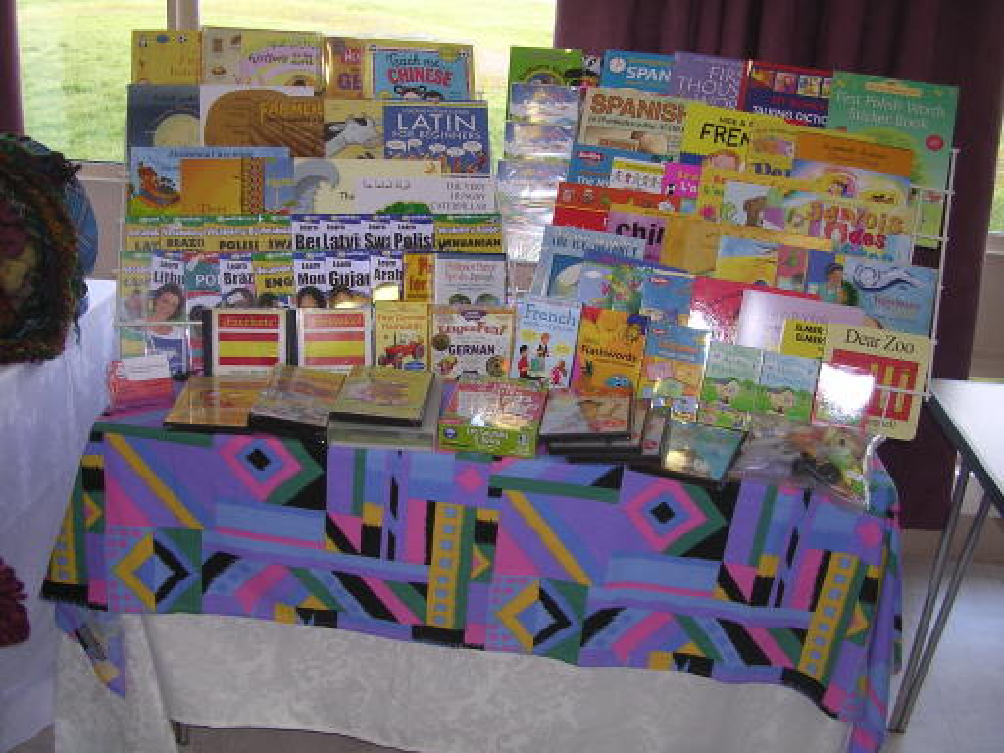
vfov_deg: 37.7
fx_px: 1102
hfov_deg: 49.0
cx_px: 502
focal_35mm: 38
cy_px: 376
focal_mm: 5.8
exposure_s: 1/60.1
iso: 100
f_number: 2.8
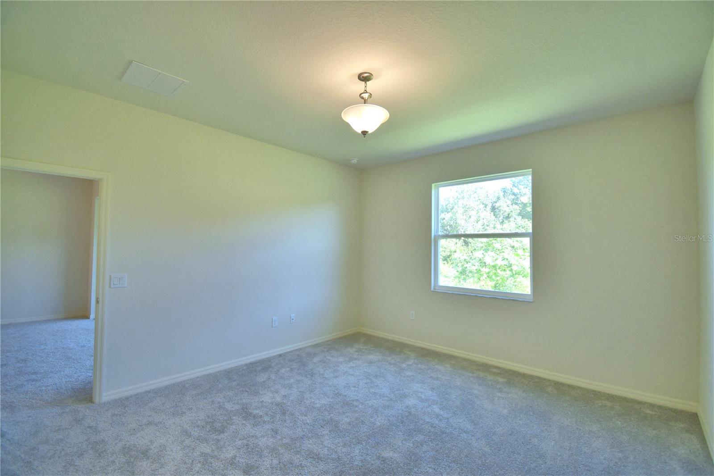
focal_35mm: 15
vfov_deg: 77.3
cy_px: 238
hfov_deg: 100.4
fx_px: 297
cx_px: 357
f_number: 4.5
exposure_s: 1/125
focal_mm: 10
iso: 250
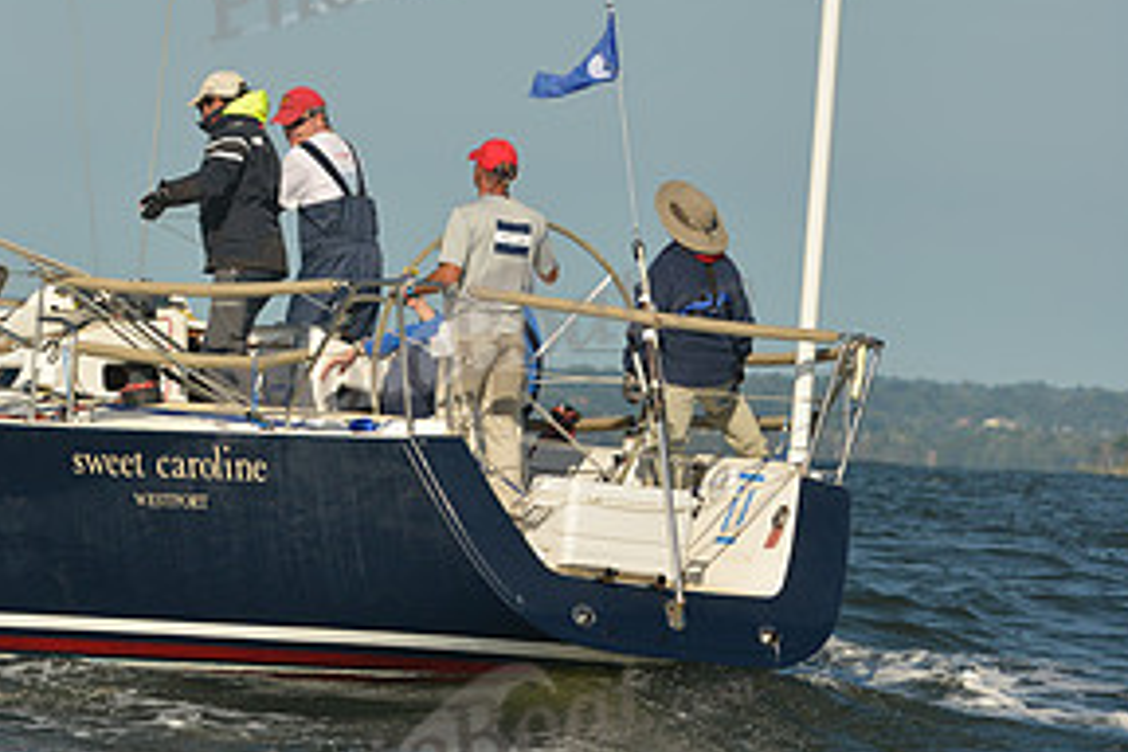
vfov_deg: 3.4
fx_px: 12626
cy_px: 198
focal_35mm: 403
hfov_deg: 5.1
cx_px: 4
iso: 320
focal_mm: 200
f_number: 7.1
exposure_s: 1/1250
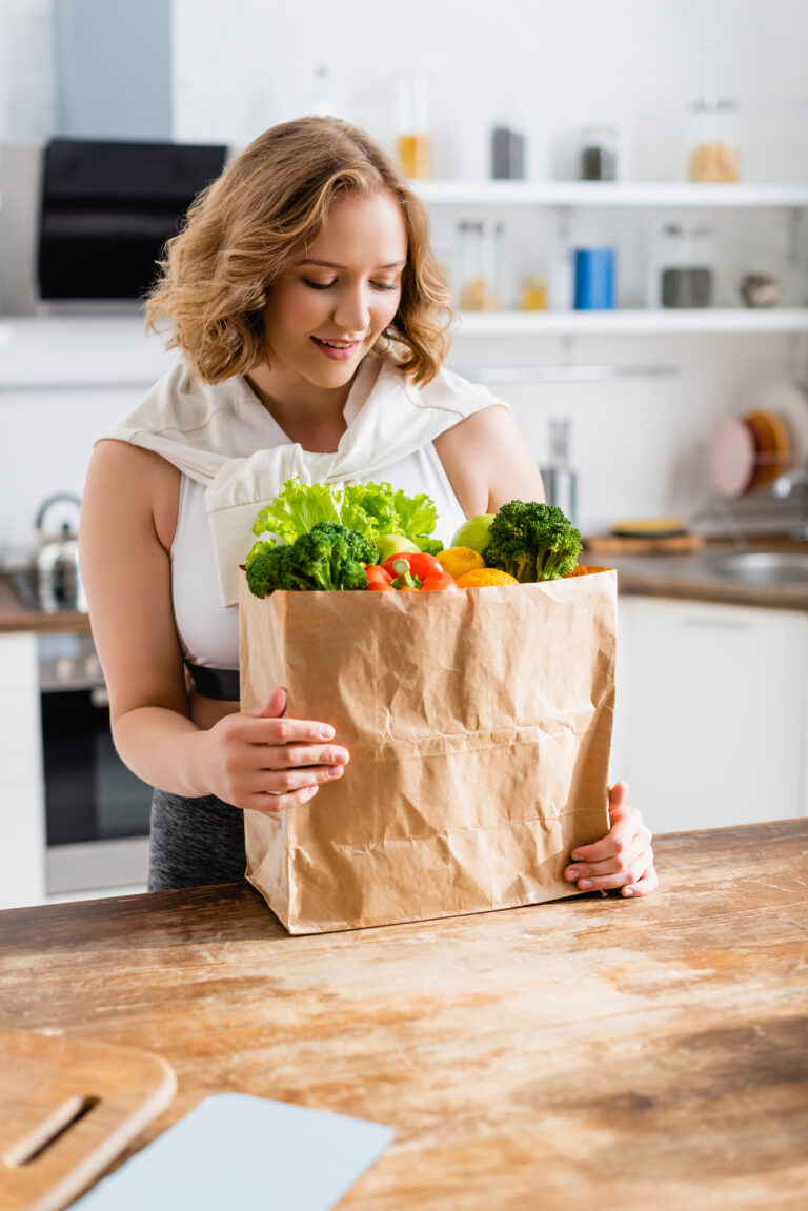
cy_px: 606
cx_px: 404
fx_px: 1682
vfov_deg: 39.6
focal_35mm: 50
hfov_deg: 27.0
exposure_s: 1/200
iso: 160
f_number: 2.8
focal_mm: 50
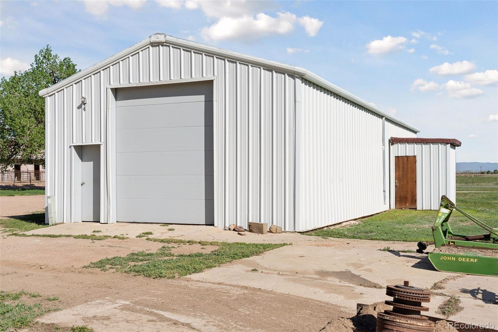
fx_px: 581
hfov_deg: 46.4
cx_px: 249
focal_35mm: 42
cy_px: 166
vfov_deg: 31.9
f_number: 9
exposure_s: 1/1250
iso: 400
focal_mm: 42
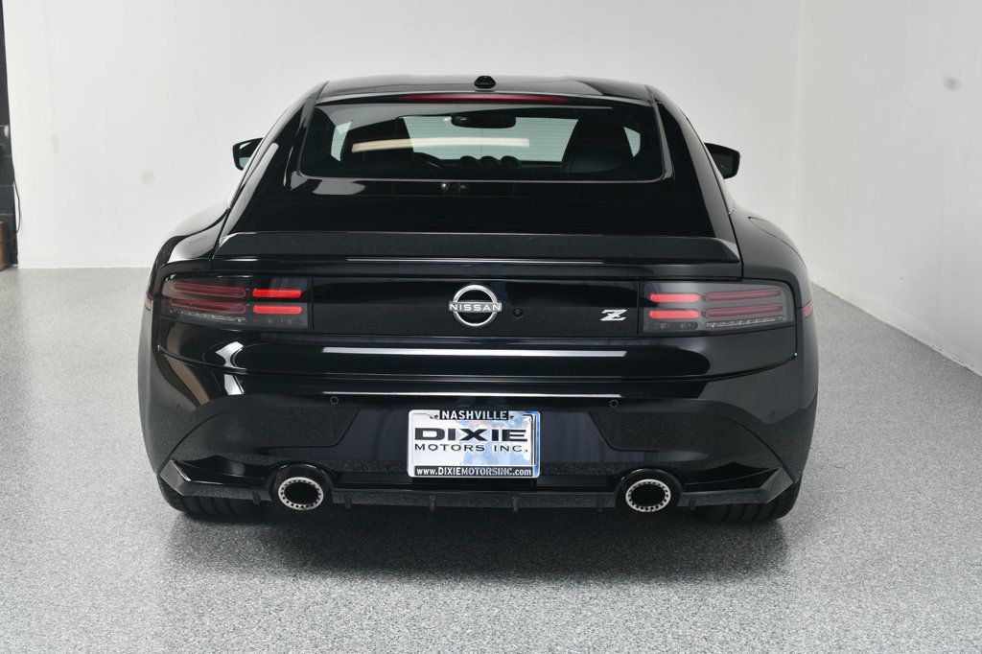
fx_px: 1309
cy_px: 327
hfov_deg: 41.1
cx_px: 491
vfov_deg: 28.1
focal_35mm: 48
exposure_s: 1/160
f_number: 9
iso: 100
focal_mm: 32
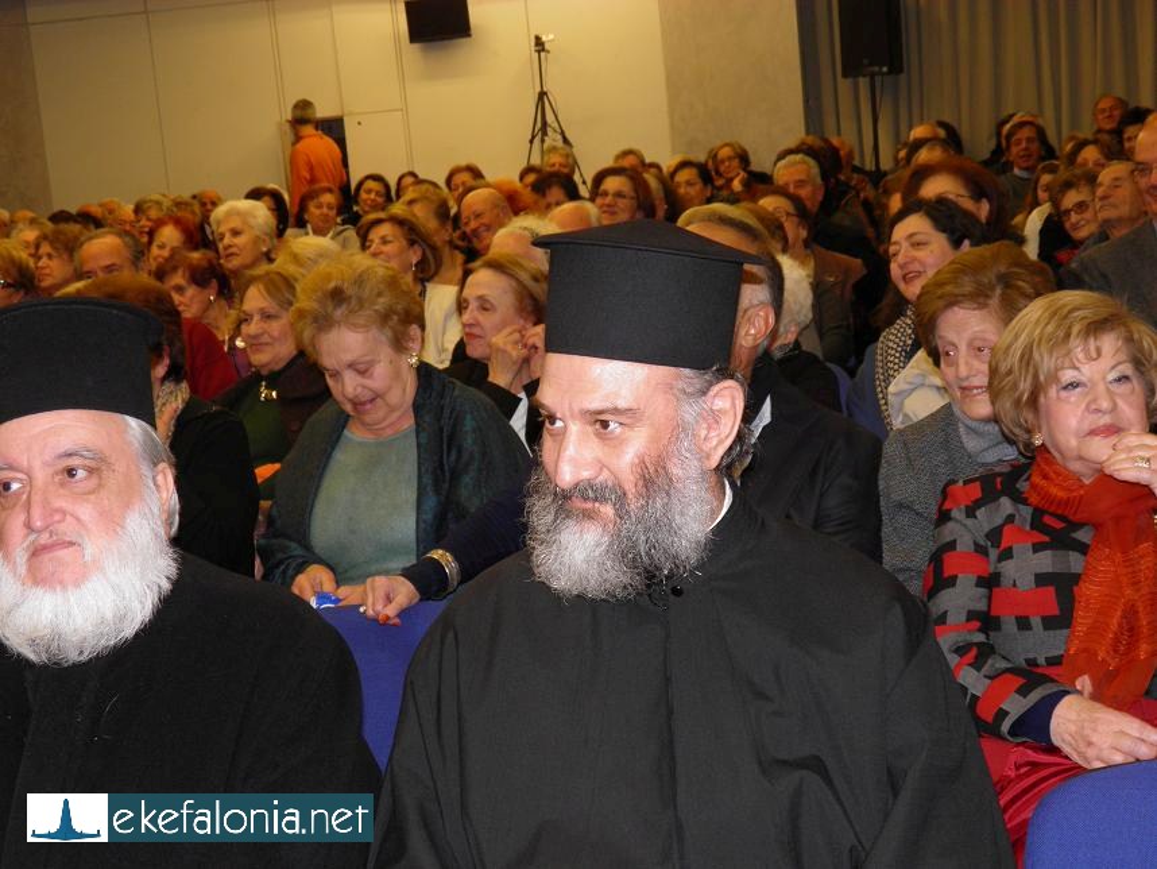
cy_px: 434
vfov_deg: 26.6
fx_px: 1839
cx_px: 578
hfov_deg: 34.9
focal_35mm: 55
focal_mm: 10
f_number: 3.6
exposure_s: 1/80
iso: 125
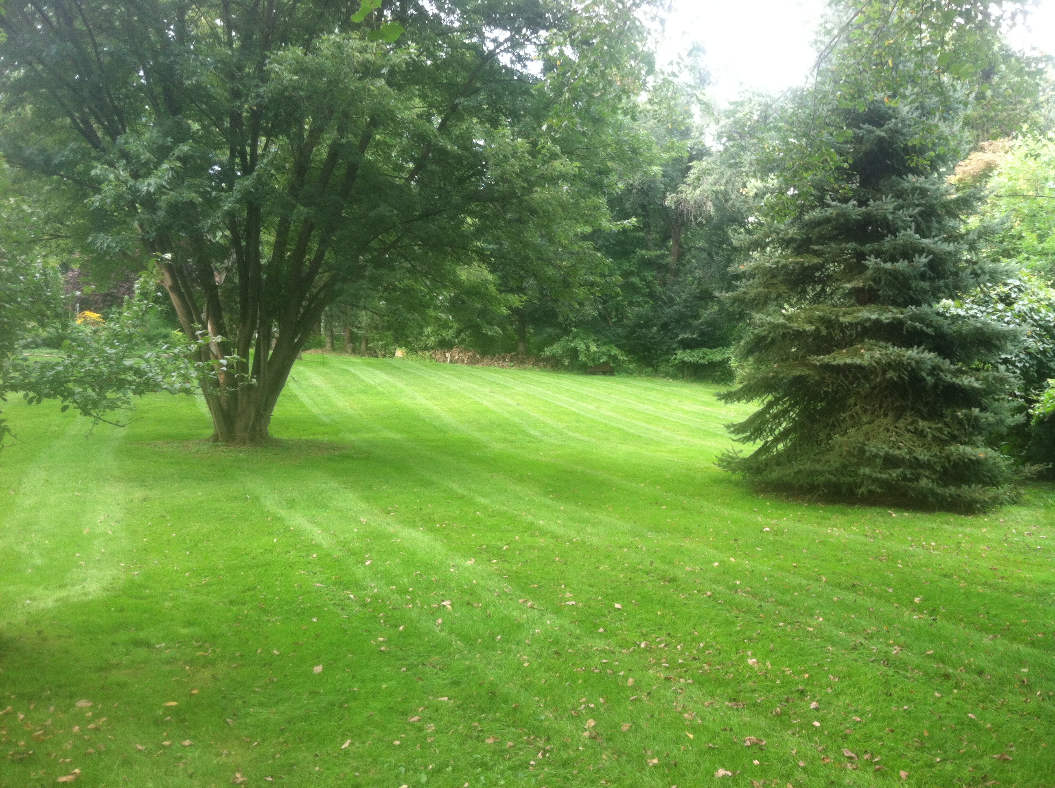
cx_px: 528
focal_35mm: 35
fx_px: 1065
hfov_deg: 52.7
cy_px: 394
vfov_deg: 40.6
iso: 100
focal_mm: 3.85
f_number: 2.8
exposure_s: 1/50
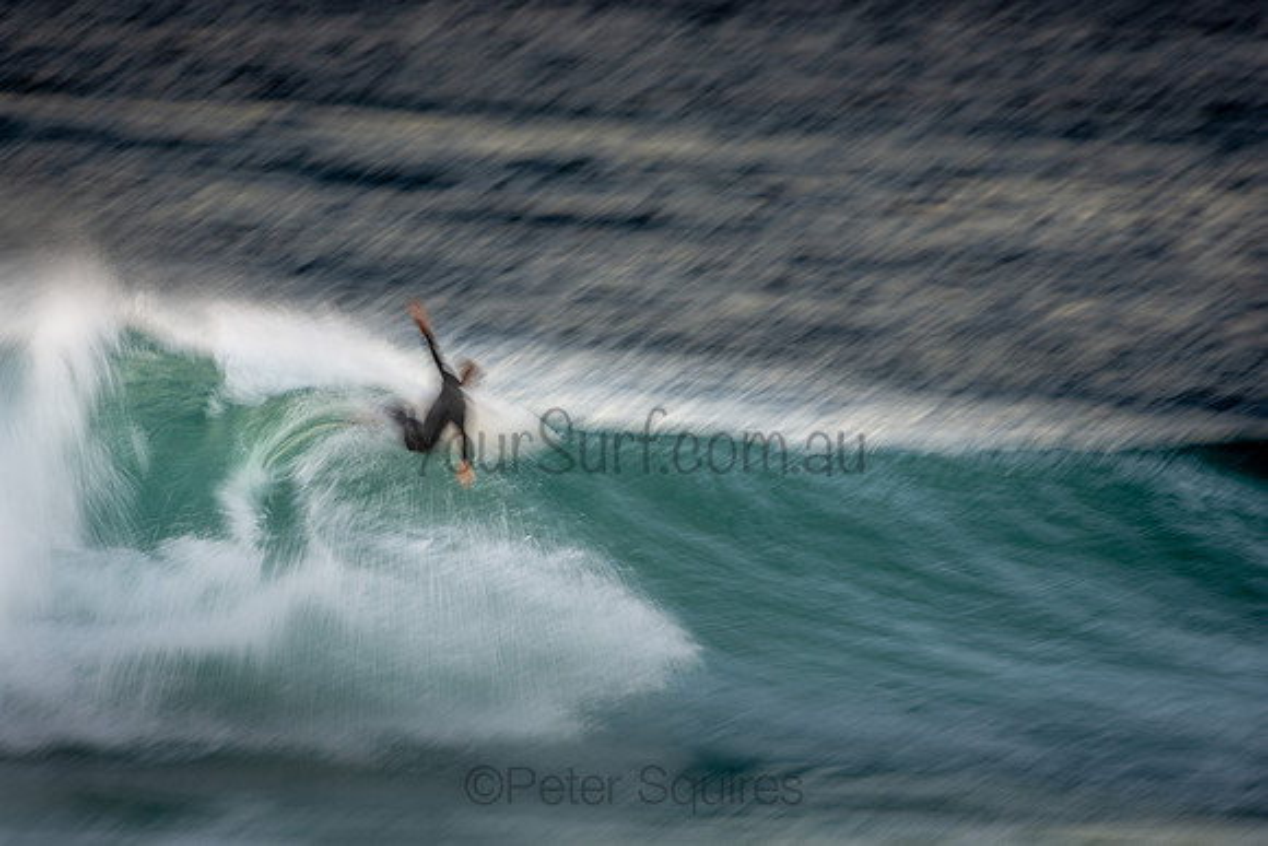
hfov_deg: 2.7
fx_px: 26422
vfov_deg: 1.8
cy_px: 423
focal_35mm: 750
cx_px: 634
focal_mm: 500
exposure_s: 1/20
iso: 100
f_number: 8
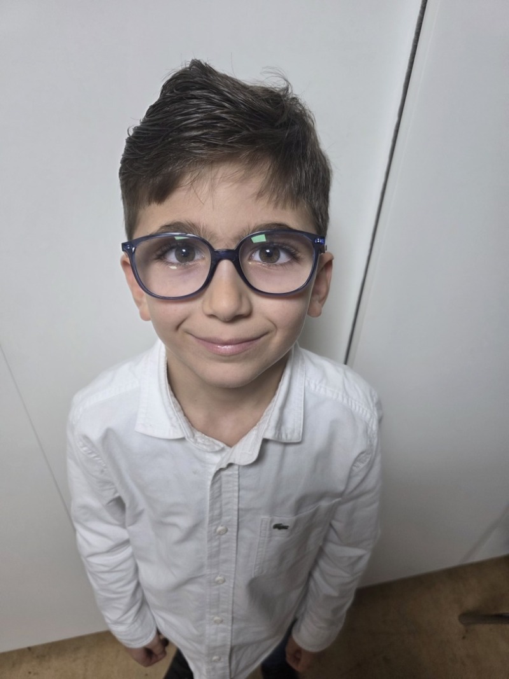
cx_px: 254
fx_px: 451
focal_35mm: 23
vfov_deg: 73.9
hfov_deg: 58.9
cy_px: 340
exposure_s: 1/100
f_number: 1.7
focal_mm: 6.3
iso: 200
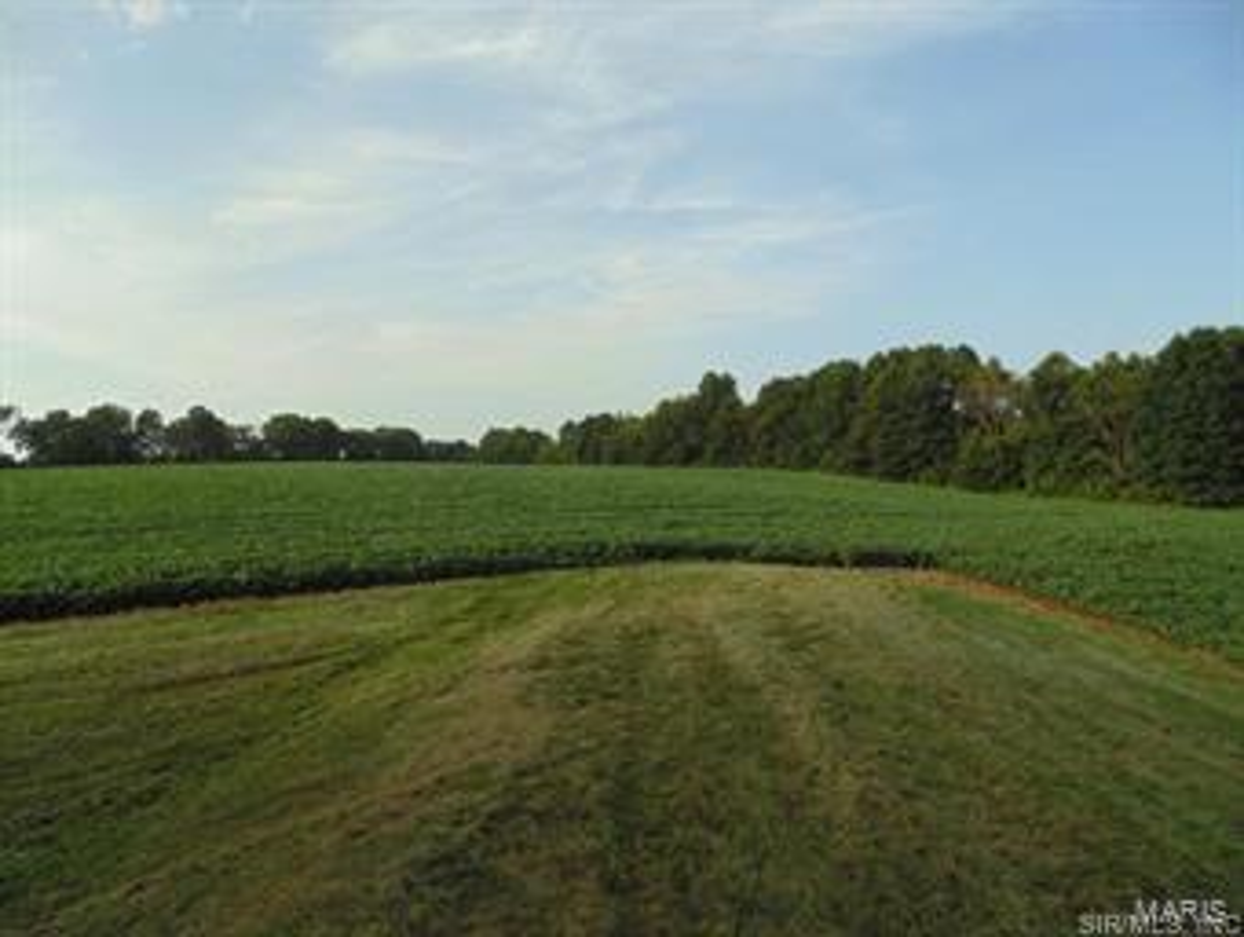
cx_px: 622
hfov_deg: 76.3
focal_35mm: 22
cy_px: 468
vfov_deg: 61.2
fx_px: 792
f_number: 3.1
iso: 80
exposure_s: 1/500
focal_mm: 4
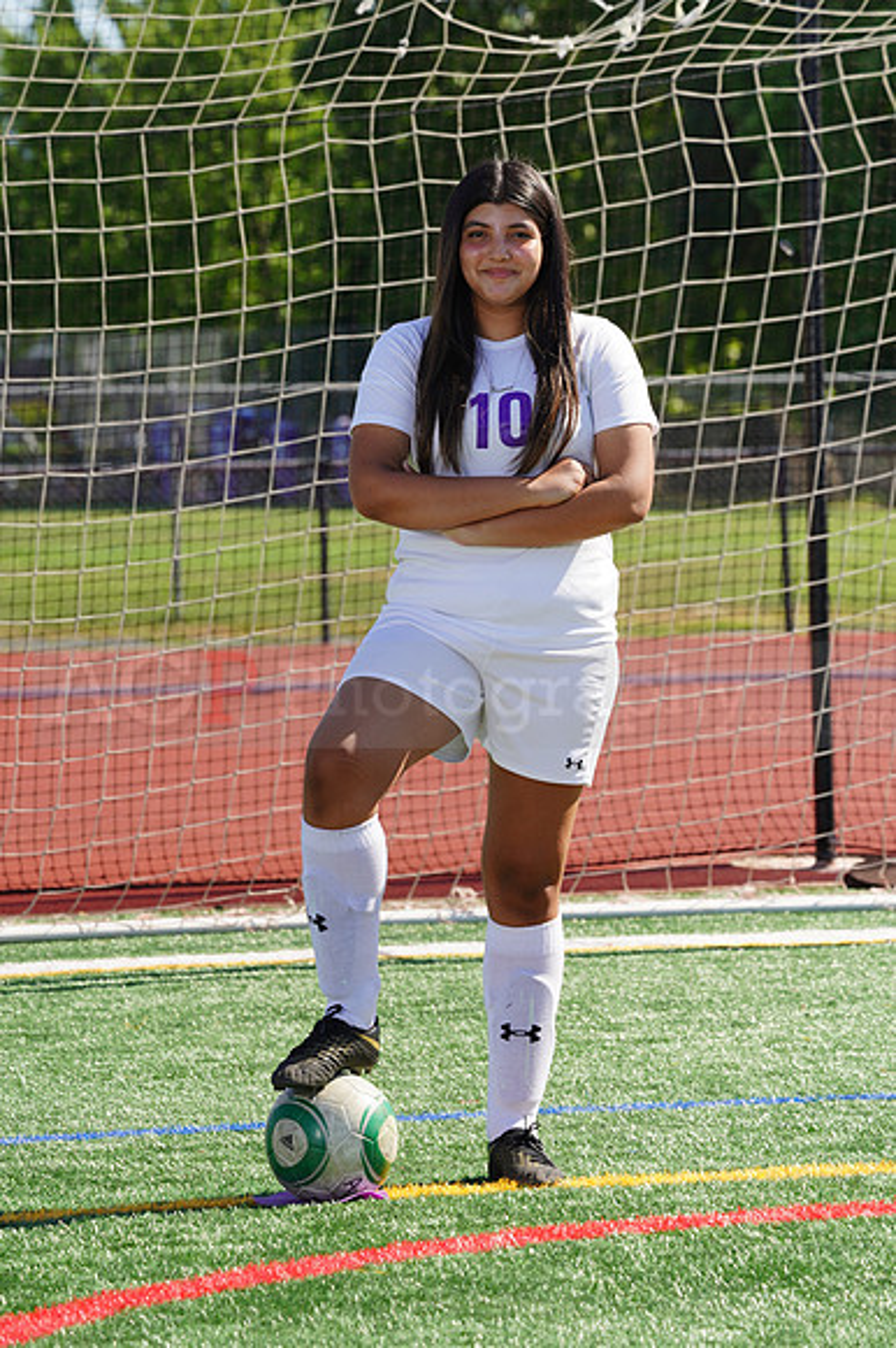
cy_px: 674
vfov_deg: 9.2
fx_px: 8372
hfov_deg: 6.1
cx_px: 448
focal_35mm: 224
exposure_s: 1/250
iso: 200
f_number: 11
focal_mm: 224
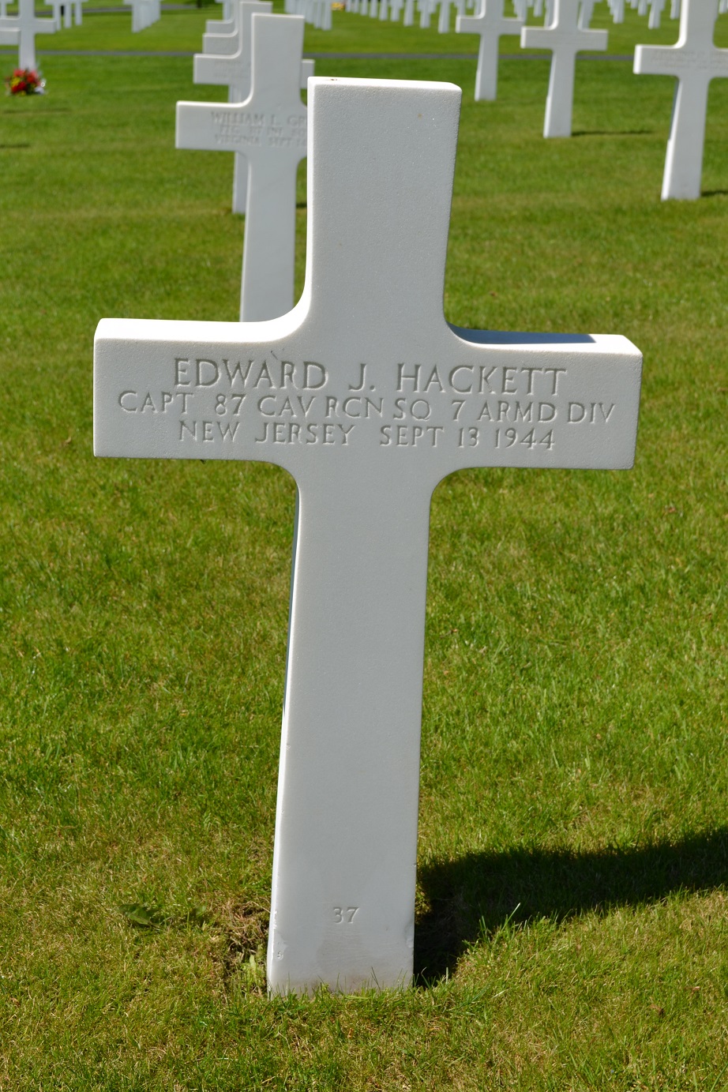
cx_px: 364
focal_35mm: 52
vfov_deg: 37.9
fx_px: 1592
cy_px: 546
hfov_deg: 25.8
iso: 100
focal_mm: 35
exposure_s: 1/250
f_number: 8
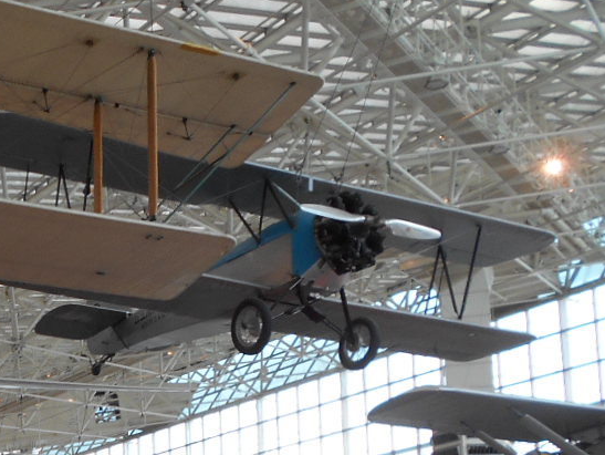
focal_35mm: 76
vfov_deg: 18.8
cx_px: -65
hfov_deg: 23.9
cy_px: 482
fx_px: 1329
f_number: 3.2
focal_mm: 4.6
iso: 80
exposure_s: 1/50
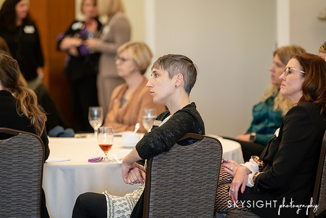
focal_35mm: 137
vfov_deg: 10.0
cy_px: 109
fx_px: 1242
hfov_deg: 14.9
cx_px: 163
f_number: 2.8
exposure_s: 1/320
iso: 3200
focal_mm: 135
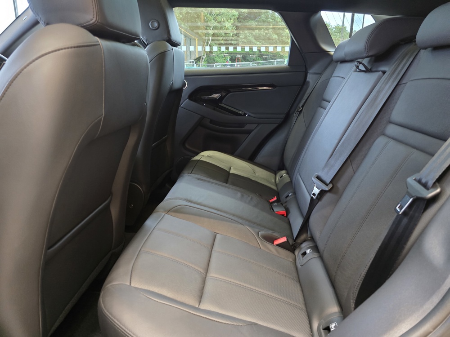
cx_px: 225
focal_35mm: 23
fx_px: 299
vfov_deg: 58.9
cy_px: 168
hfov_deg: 73.9
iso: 1250
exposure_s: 1/48.7
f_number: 1.7
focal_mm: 6.3
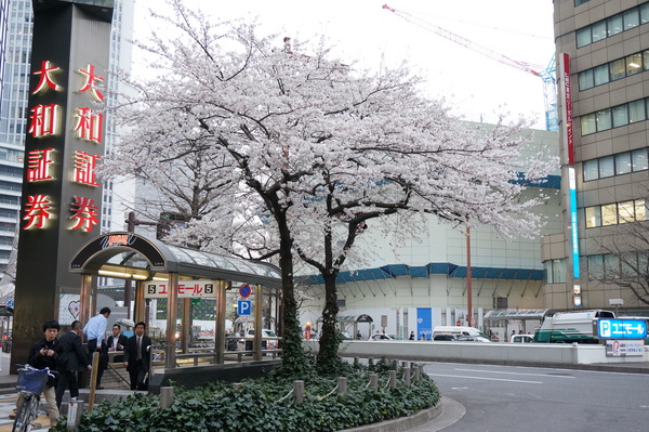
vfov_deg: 34.2
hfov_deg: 49.6
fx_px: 702
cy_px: 216
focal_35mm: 39
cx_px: 324
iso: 800
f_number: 4.5
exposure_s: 1/60
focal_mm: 26
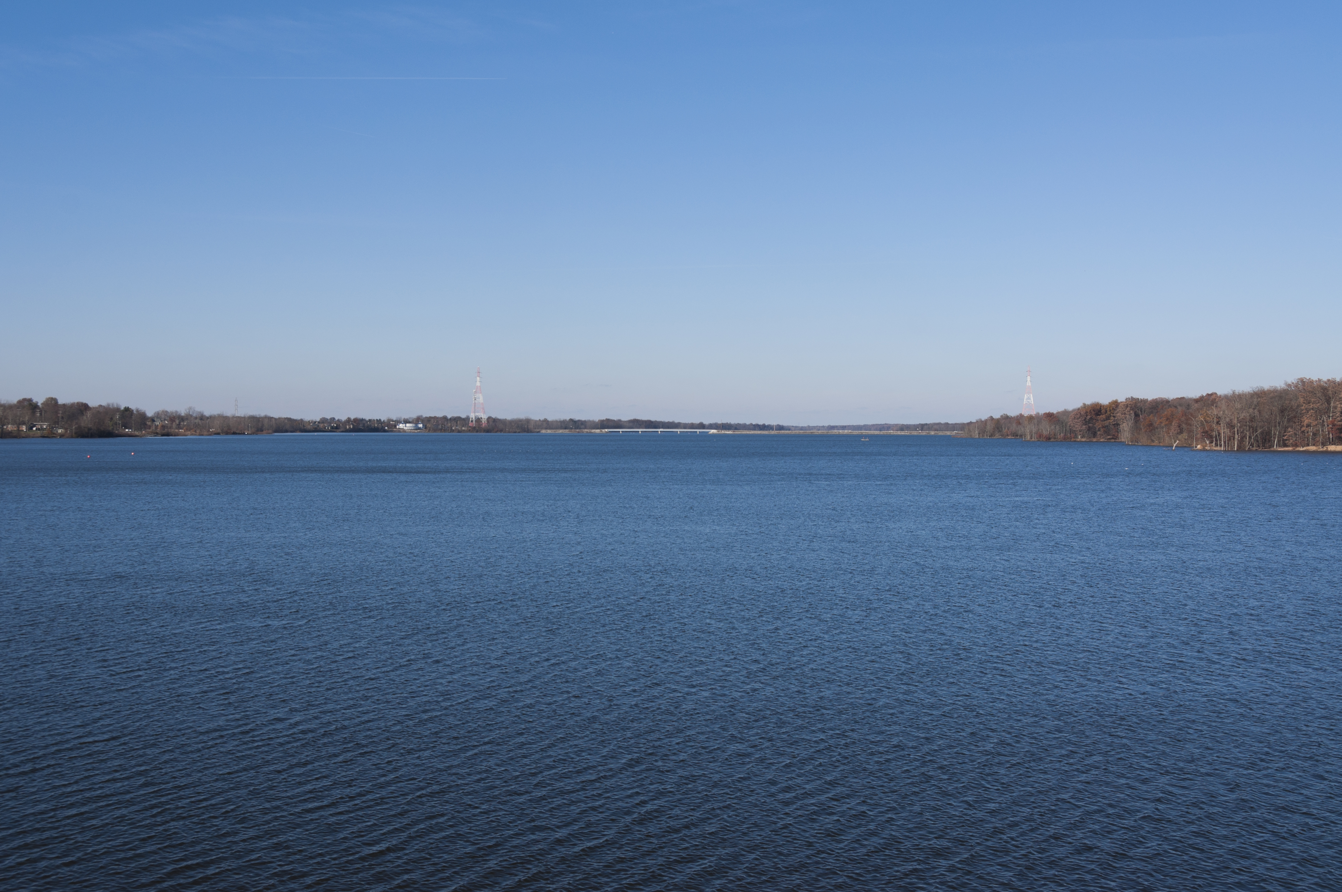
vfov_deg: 31.8
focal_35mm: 42
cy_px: 446
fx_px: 1564
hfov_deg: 46.4
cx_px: 671
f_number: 9.5
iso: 200
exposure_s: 1/500
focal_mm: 28
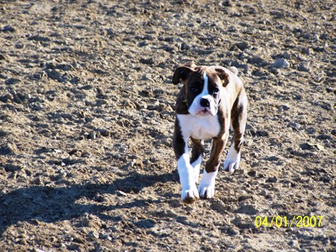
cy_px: 125
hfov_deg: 8.8
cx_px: 168
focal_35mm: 224
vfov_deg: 6.6
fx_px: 2174
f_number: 3.2
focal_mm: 36.2
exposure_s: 1/400
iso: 80
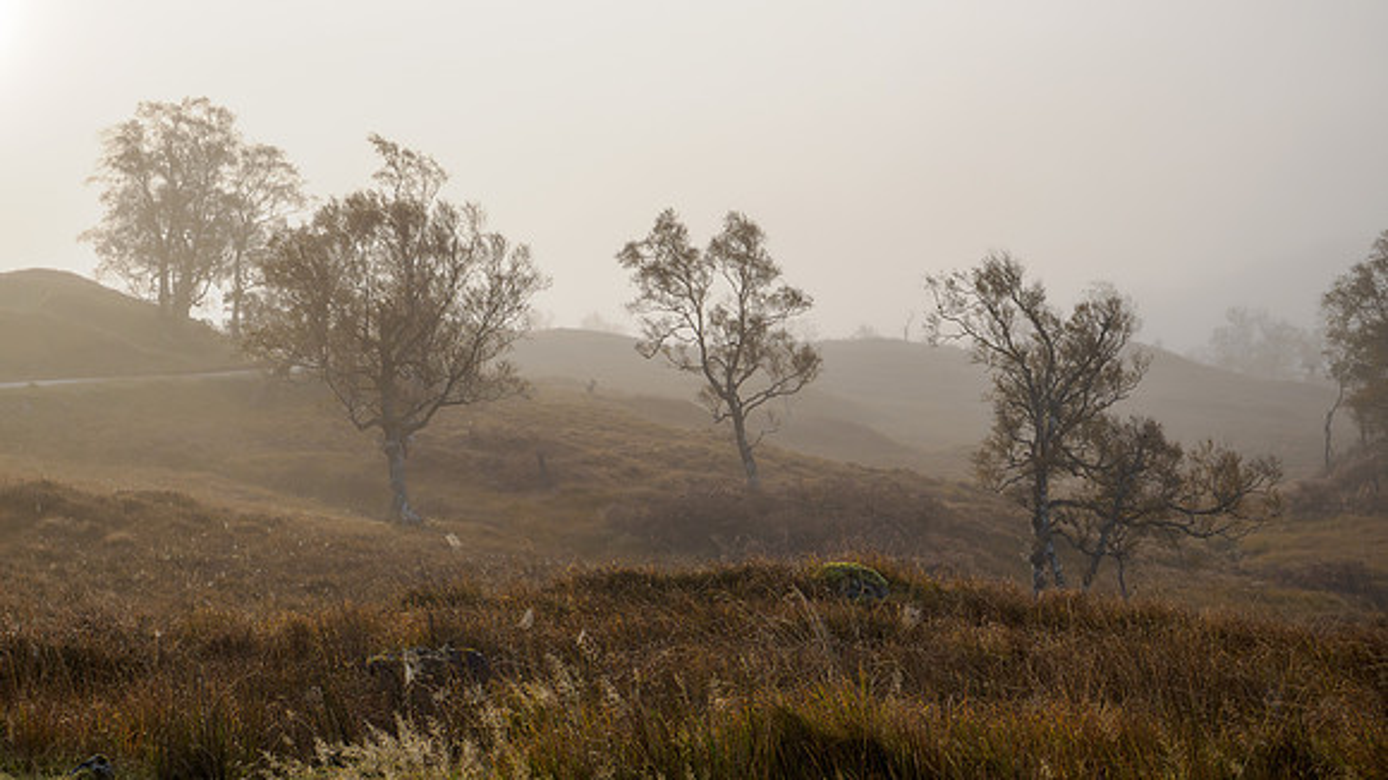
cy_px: 248
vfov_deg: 21.5
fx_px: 2049
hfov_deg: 37.4
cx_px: 679
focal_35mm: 56
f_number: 5.6
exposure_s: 1/1600
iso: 400
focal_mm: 25
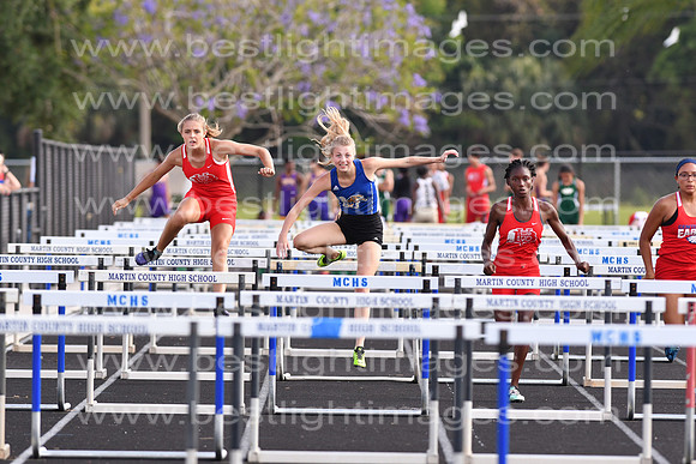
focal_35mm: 450
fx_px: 8702
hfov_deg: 4.6
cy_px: 232
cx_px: 348
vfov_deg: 3.1
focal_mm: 300
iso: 400
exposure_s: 1/1000
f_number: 5.6
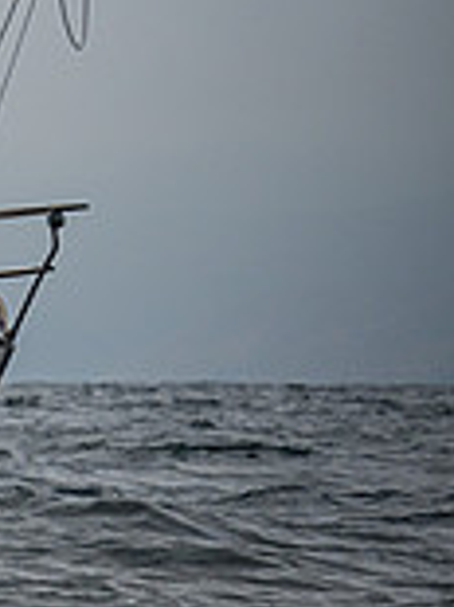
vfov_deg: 2.3
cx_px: -856
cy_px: 18
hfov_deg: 1.7
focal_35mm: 857
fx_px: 15007
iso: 160
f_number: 6.3
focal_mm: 200
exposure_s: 1/1600
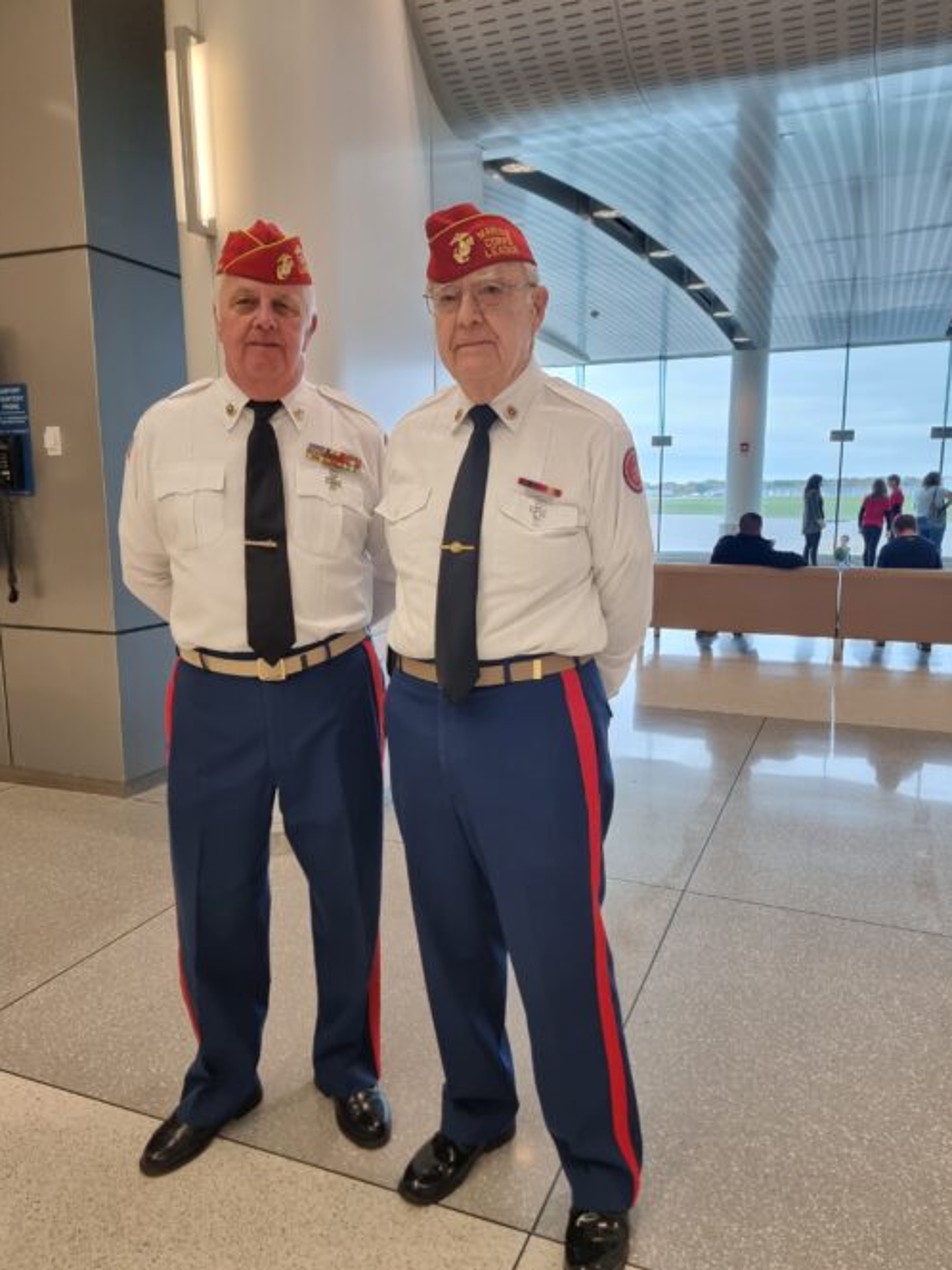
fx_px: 917
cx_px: 490
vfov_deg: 69.4
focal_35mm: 25
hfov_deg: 54.9
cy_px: 614
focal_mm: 6.7
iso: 200
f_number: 1.8
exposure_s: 1/120
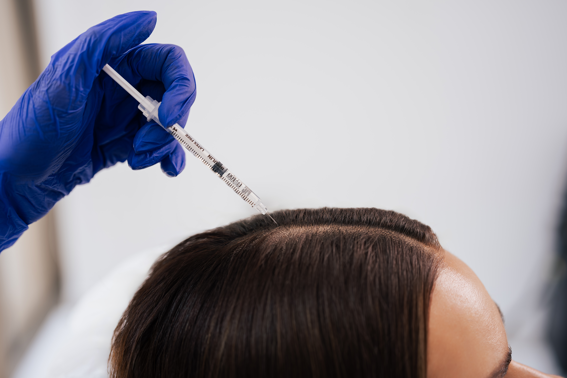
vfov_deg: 27.0
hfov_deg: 39.6
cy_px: 189
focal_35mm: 50
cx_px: 284
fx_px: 787
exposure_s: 1/250
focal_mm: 50
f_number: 2.5
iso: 200
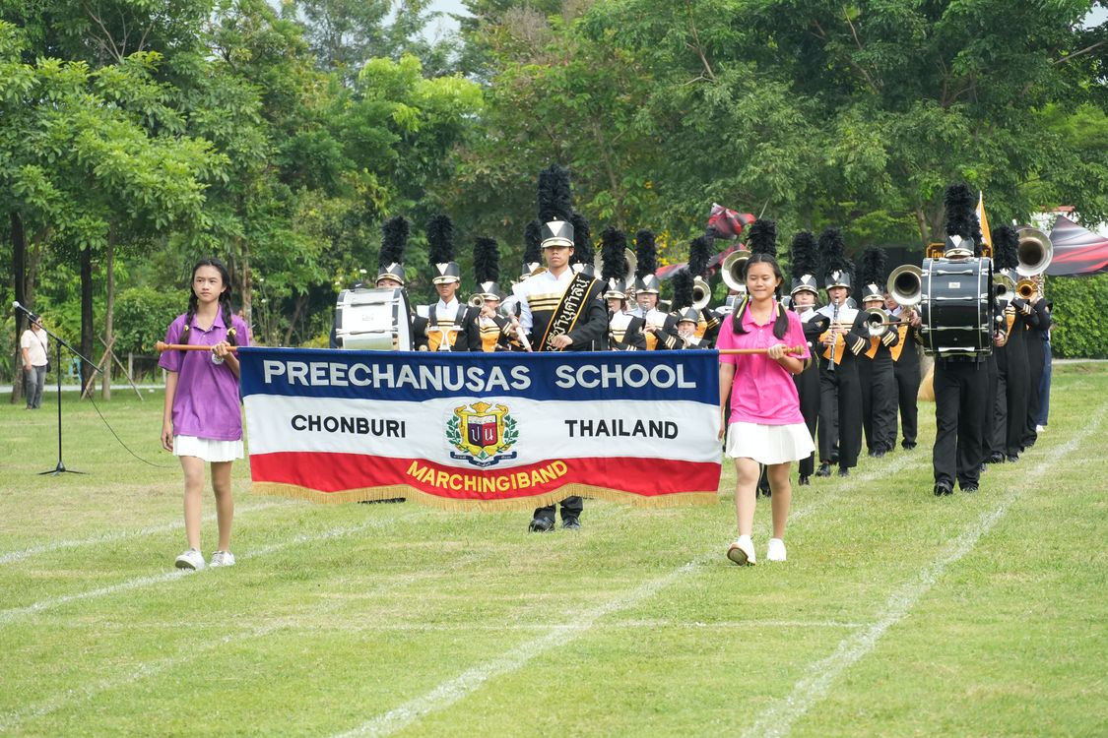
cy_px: 369
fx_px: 4062
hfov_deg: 15.5
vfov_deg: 10.4
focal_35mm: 132
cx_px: 554
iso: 1250
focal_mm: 88
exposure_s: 1/1250
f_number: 5.6
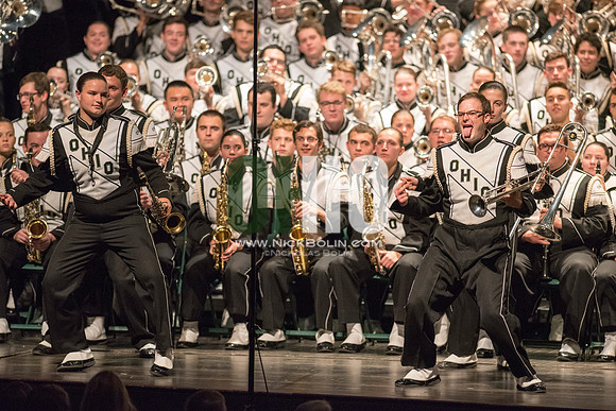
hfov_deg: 6.9
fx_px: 5134
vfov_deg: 4.6
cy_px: 206
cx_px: 308
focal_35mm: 300
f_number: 2.8
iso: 4000
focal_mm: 300
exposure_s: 1/500
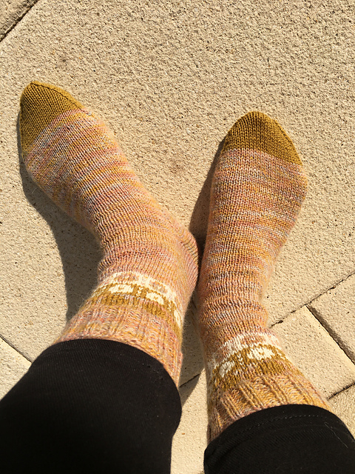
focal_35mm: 29
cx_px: 178
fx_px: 397
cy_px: 237
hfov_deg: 48.2
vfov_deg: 61.7
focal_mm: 4.15
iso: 25
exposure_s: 1/1672
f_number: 2.2
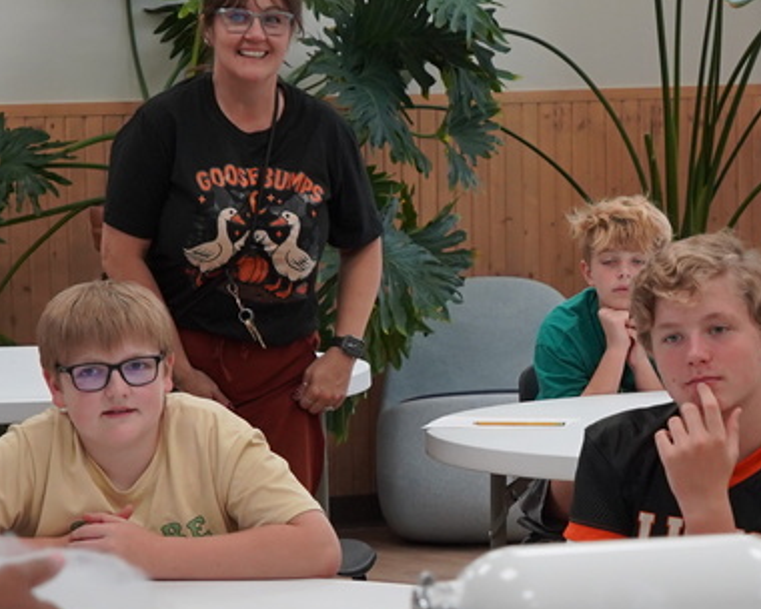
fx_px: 4324
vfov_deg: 8.0
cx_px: 545
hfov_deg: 10.0
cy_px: 410
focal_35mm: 192
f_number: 4.5
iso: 1000
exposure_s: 1/160
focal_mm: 51
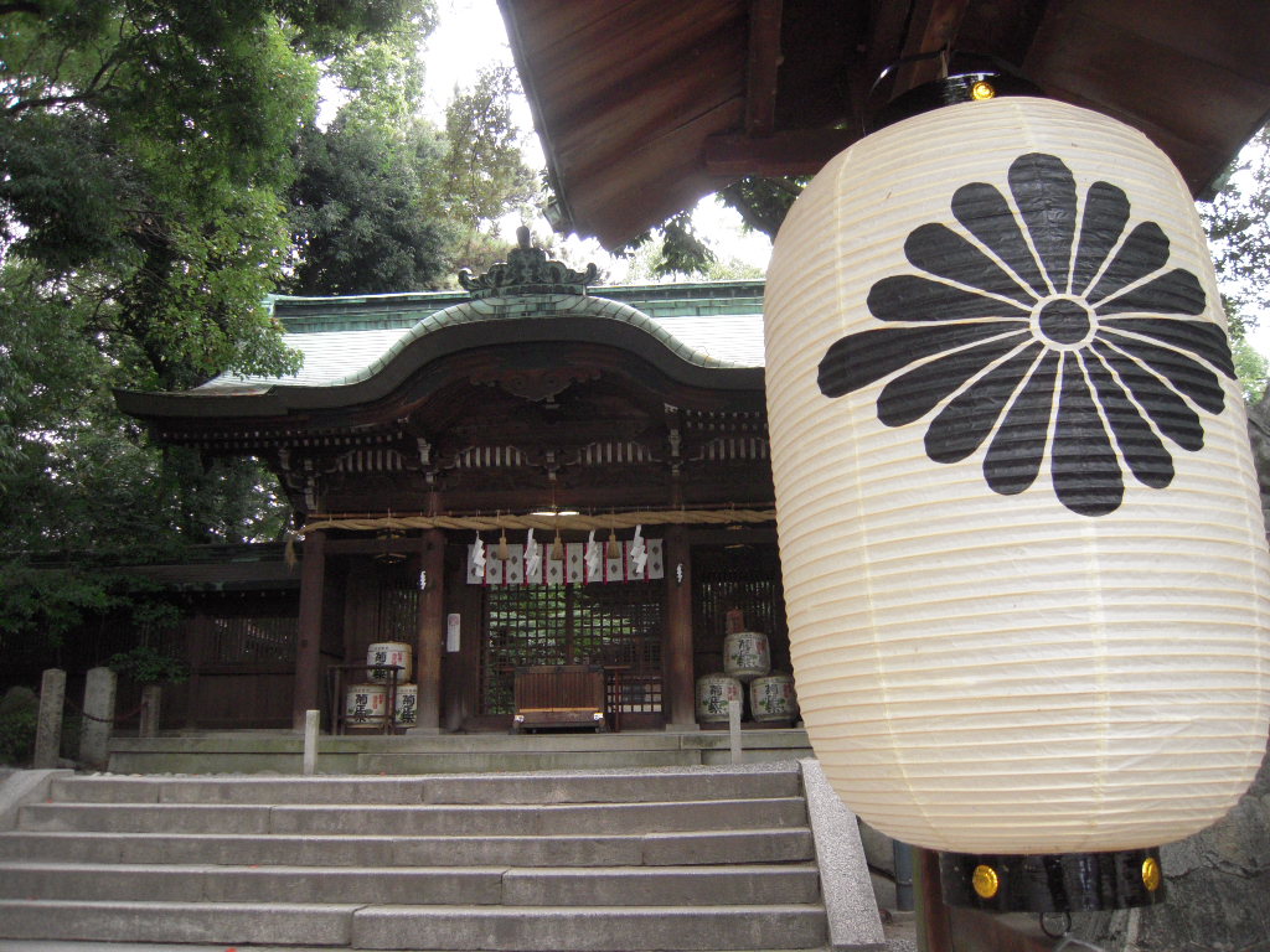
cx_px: 635
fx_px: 1027
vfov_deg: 49.7
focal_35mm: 28
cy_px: 476
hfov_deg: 63.4
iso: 400
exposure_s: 1/160
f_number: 2.7
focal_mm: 5
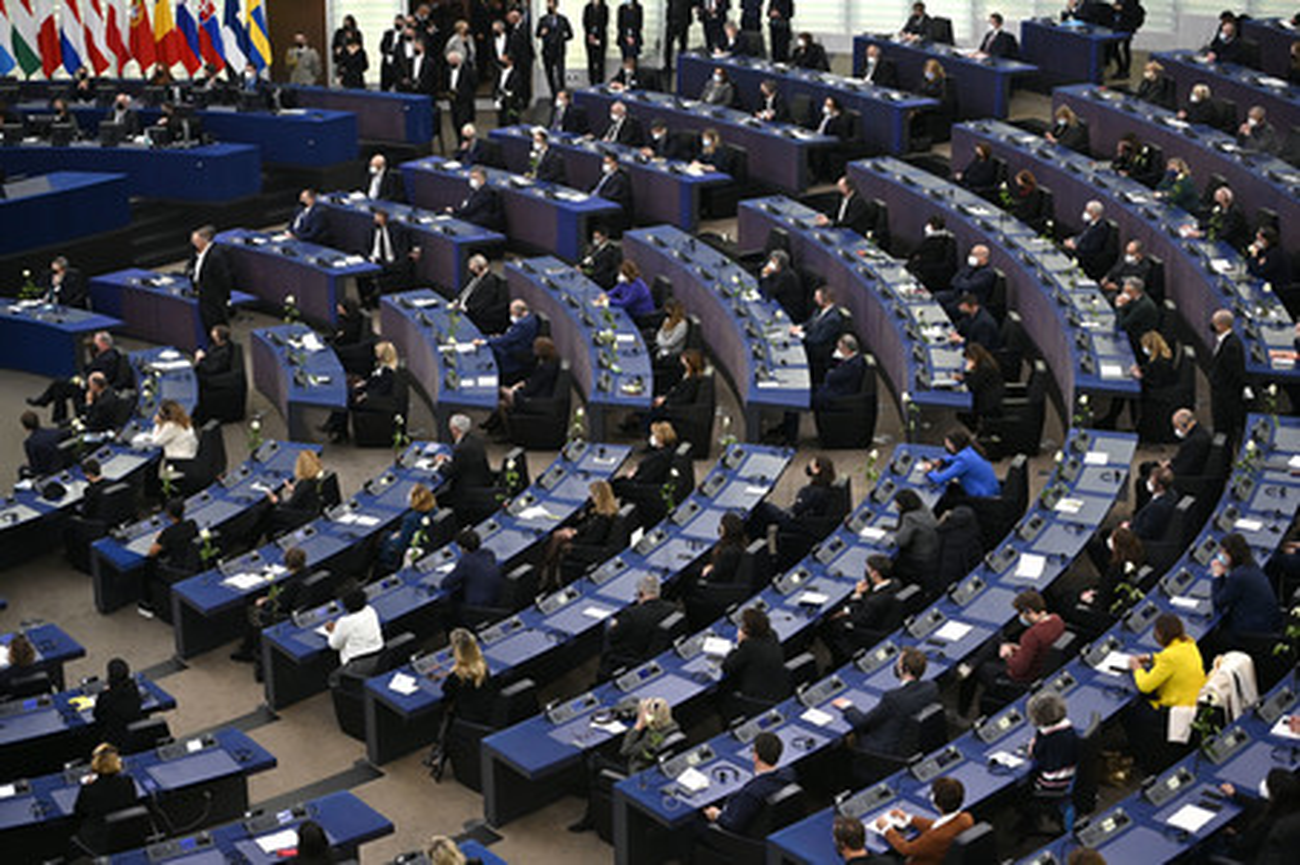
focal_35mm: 70
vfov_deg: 19.4
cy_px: 432
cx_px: 650
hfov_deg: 28.9
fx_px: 2526
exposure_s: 1/400
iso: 800
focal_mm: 70
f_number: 2.8
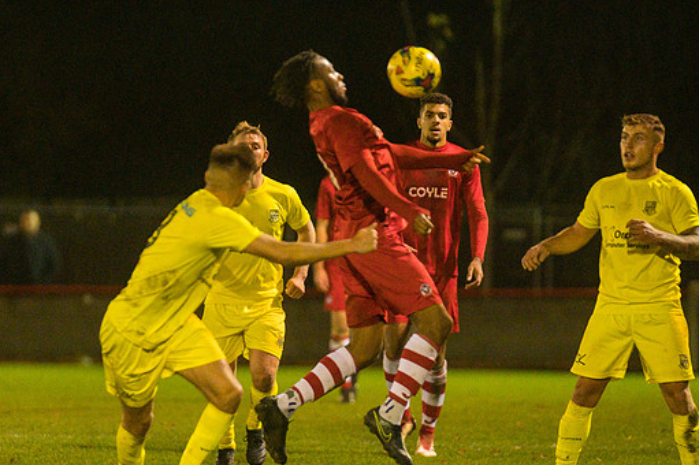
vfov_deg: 2.8
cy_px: 237
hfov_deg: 4.2
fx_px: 9644
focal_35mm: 497
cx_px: 274
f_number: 2.8
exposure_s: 1/800
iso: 5000
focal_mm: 250
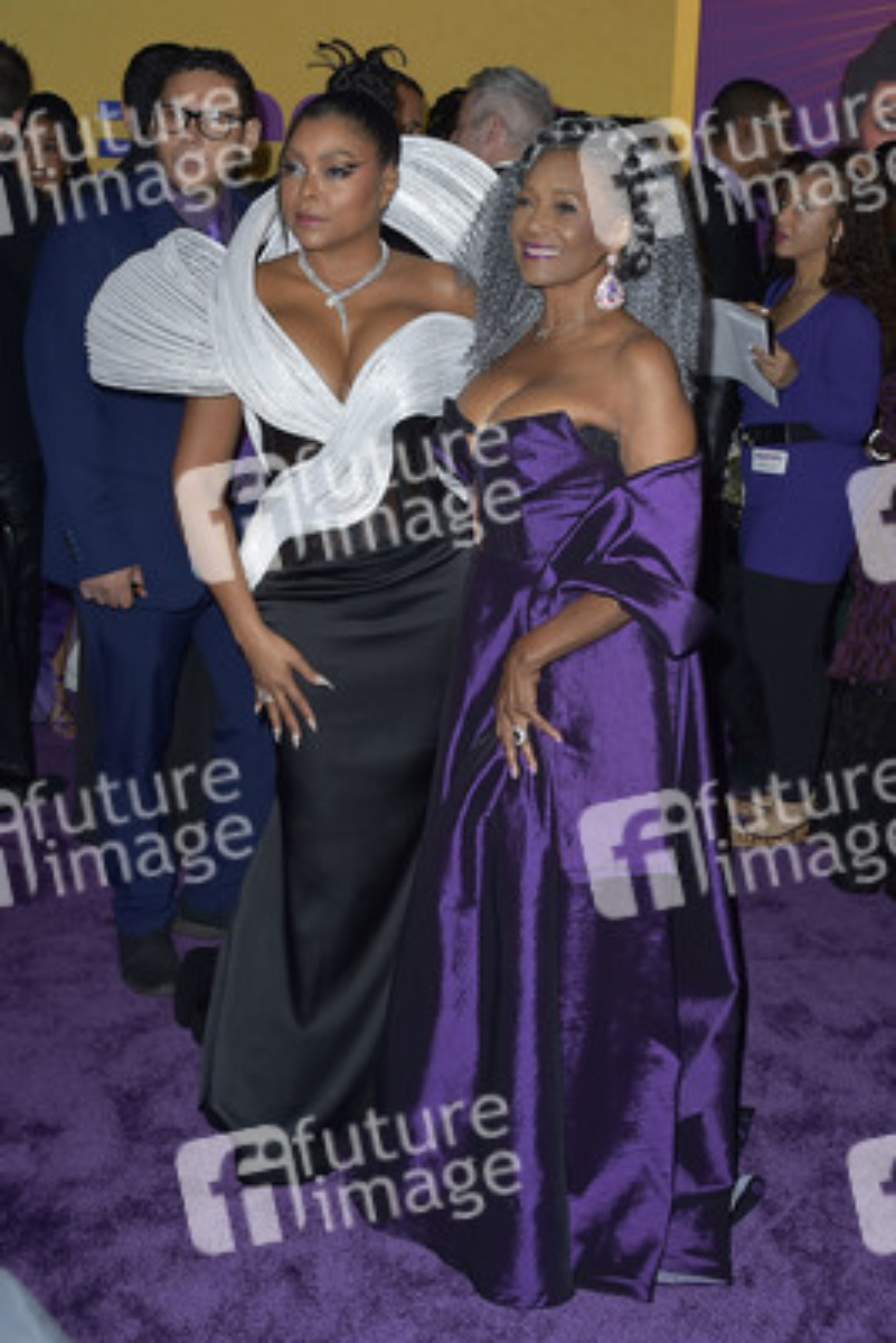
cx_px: 448
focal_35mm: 32
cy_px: 672
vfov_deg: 58.7
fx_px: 1194
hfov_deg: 41.1
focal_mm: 32
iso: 320
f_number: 6.3
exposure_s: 1/250
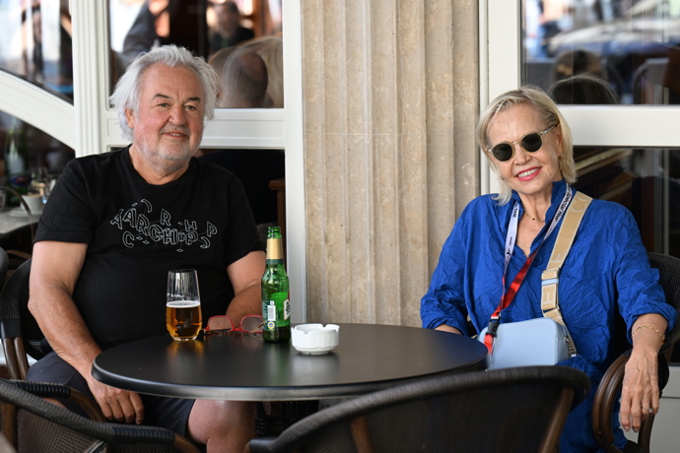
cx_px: 340
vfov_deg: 13.0
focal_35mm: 105
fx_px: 1983
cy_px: 226
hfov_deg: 19.5
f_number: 4.5
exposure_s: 1/500
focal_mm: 105
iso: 800
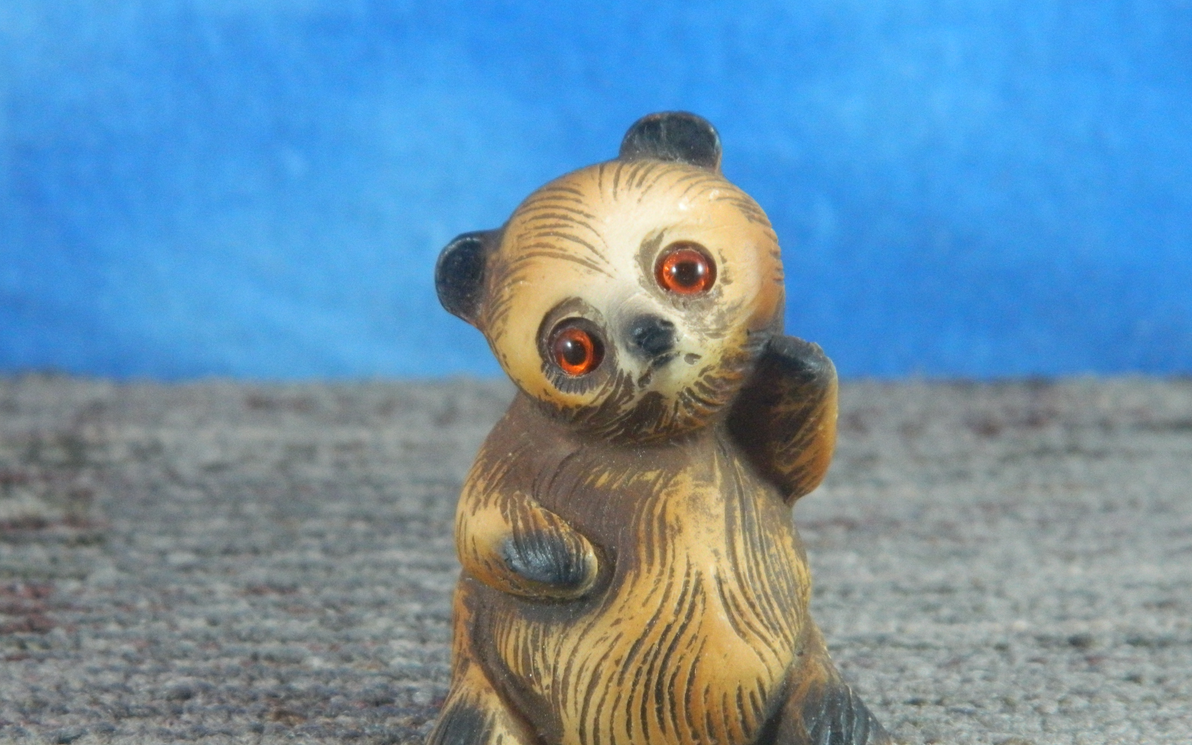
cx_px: 620
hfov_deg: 14.6
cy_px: 440
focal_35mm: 143
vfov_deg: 9.2
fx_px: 4646
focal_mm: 23.2
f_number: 4.7
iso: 400
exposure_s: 1/13
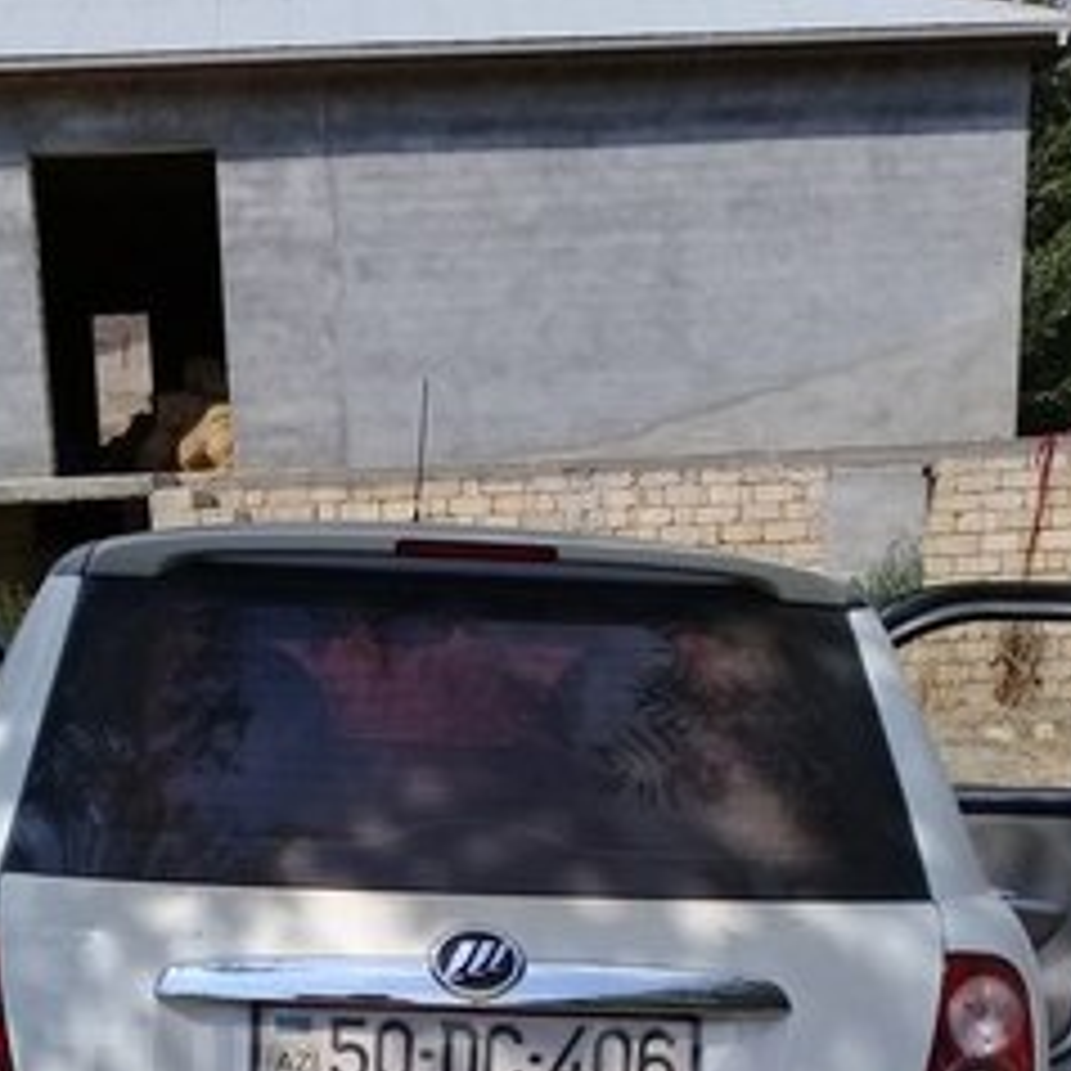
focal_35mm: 57
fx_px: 1995
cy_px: 1076
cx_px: 392
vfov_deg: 28.2
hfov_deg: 29.9
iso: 50
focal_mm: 3.3
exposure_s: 1/1969
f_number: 2.2
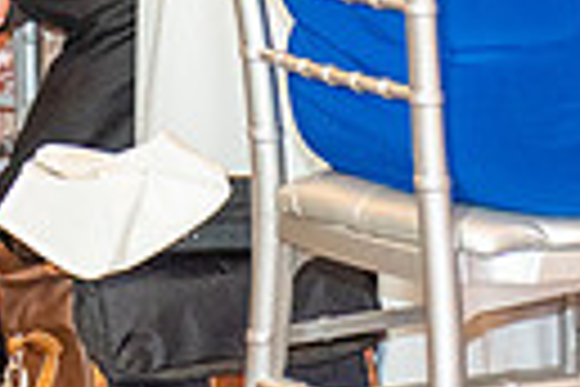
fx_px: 5961
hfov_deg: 5.6
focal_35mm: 370
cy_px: -486
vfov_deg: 3.7
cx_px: 95
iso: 1600
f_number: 3.5
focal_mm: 70
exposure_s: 1/160
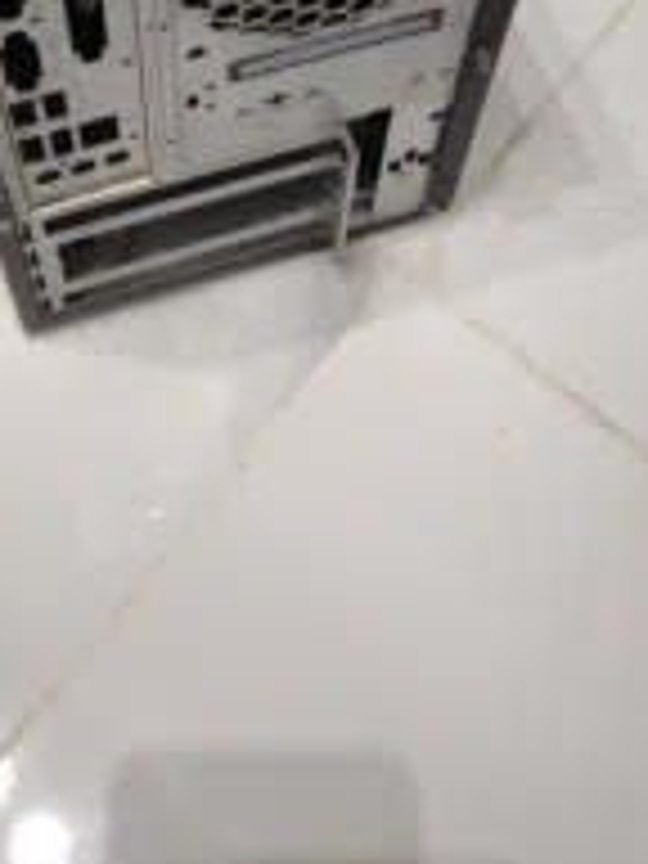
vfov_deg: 34.6
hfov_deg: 29.0
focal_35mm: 50
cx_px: 230
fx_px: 1248
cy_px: -4
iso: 1716
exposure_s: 1/100
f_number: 1.75
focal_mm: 5.25
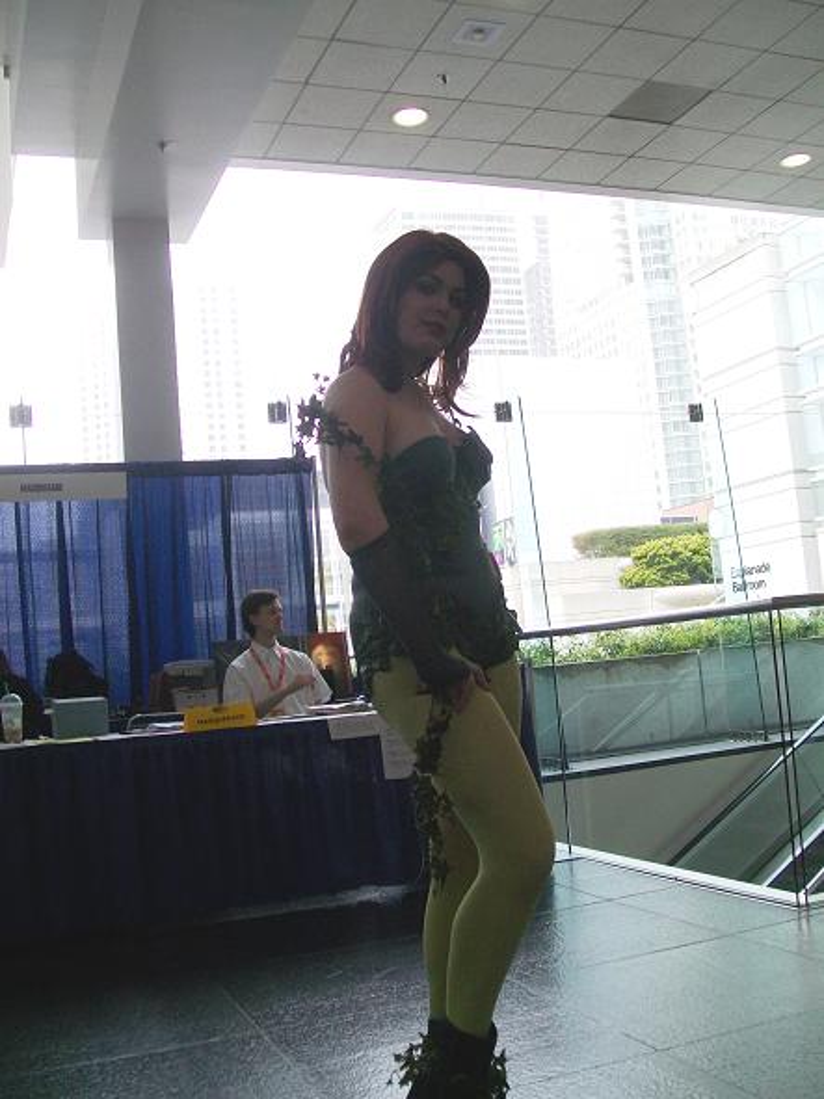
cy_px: 550
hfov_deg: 39.6
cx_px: 412
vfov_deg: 51.4
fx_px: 1143
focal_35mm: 36
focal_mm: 6
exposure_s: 1/250
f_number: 2.7
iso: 64
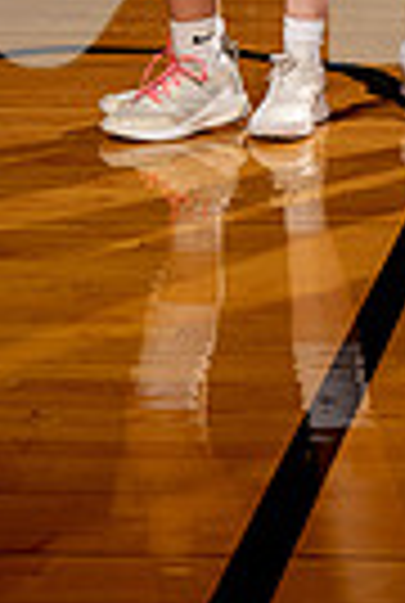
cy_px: -387
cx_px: 490
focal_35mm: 164
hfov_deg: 8.3
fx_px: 2753
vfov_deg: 11.8
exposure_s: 1/250
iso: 100
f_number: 5.6
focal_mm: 49
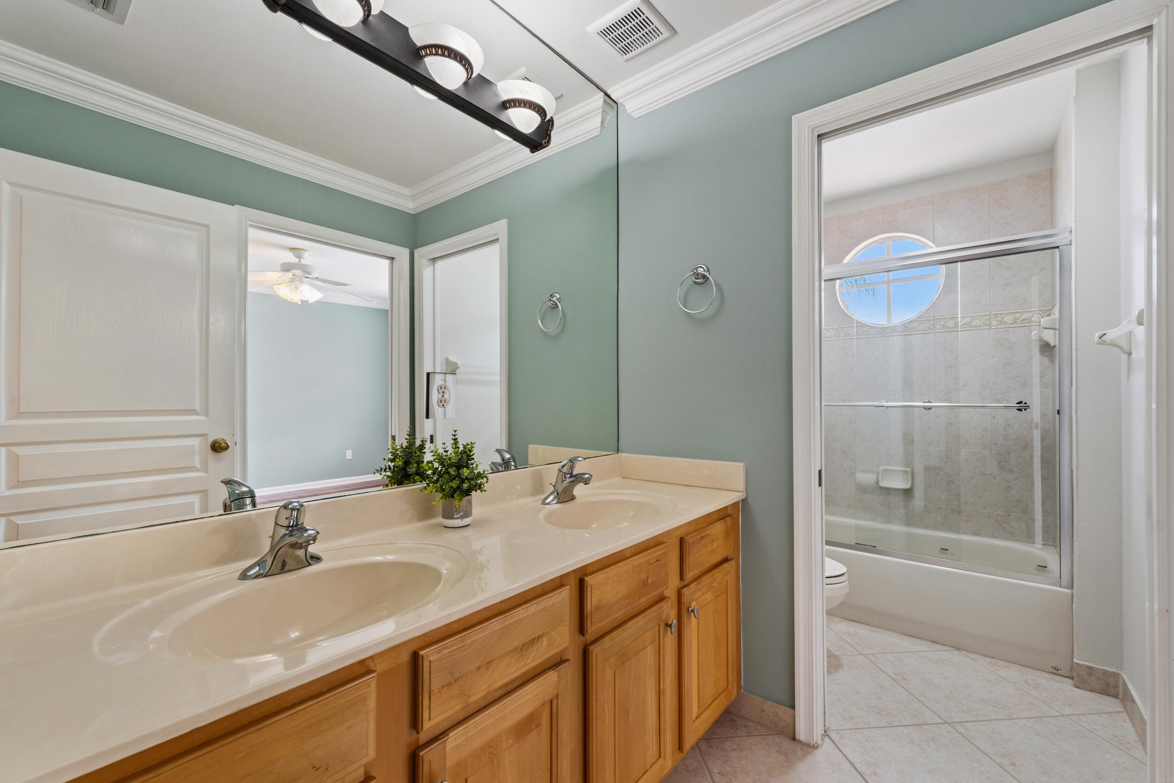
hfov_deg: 104.3
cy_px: 392
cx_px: 587
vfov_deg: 81.2
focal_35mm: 14
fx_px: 457
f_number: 7.1
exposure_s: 1/8
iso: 250
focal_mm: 14
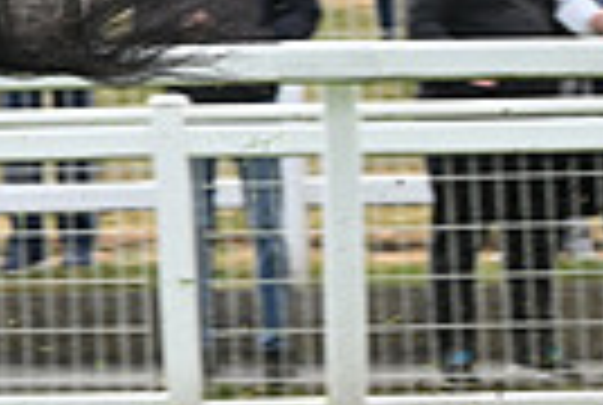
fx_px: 6228
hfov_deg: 5.4
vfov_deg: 3.7
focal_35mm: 371
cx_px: -688
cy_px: -115
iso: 400
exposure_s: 1/800
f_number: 6.3
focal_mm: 86
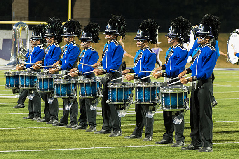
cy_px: 77
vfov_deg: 8.0
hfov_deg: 12.0
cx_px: 135
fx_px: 1142
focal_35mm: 172
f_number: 4.8
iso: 6400
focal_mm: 140
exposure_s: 1/200
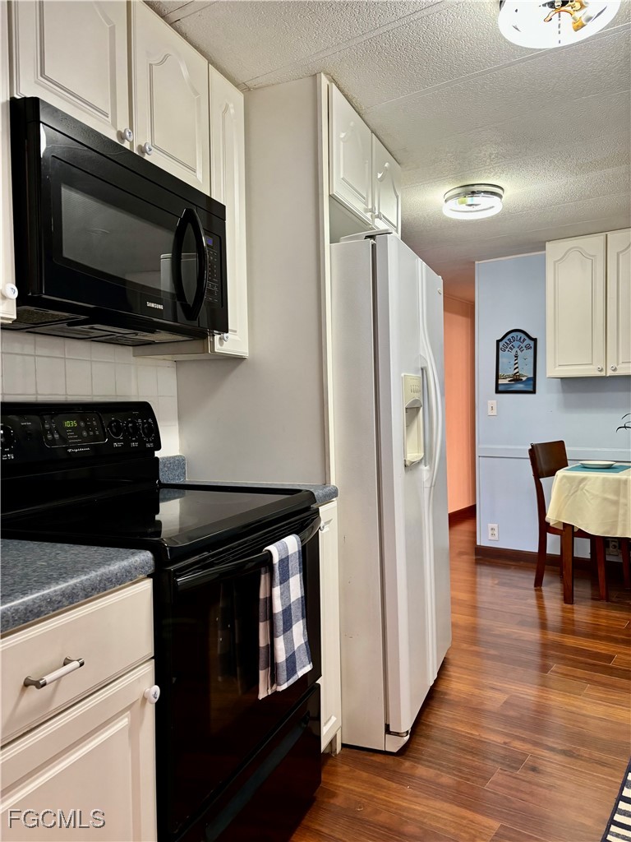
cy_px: 421
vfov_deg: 67.3
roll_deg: +0.4
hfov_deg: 53.1
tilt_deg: -0.8
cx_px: 316
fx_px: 632
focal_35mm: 26
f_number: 1.6
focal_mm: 5.96
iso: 200
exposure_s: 1/60
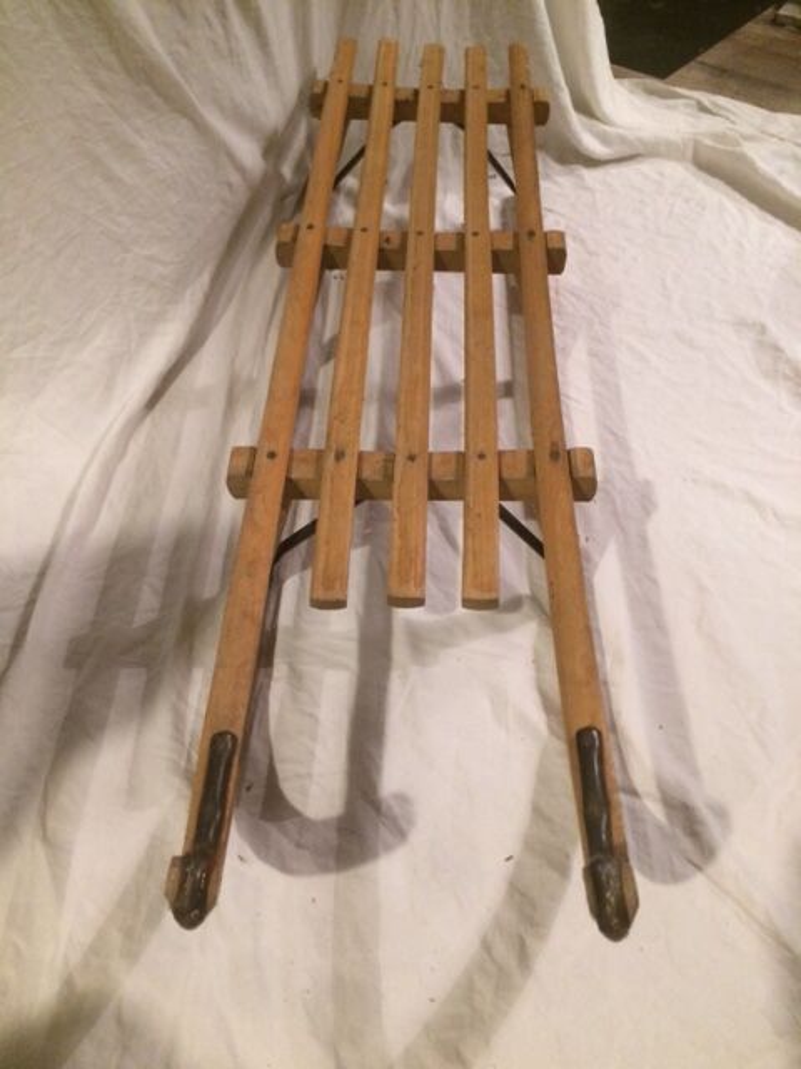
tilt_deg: -51.1
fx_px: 895
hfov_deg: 48.2
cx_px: 400
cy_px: 534
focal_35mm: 29
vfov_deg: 61.7
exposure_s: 1/20
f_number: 2.2
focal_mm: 4.15
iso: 320
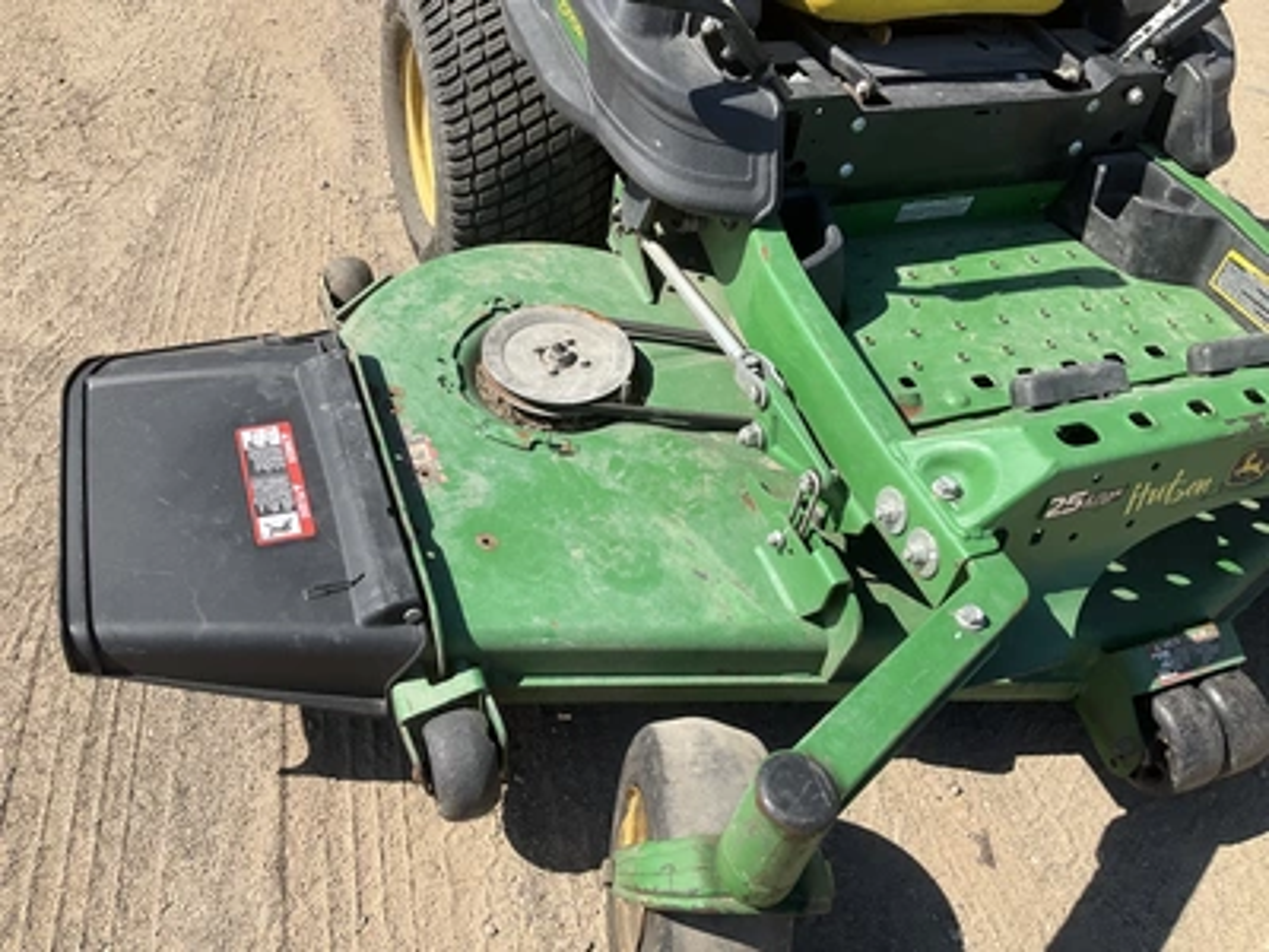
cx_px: 634
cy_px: 476
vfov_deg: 48.2
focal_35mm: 29
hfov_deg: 61.7
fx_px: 1063
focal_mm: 3
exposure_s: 1/1534
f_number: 1.8
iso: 25
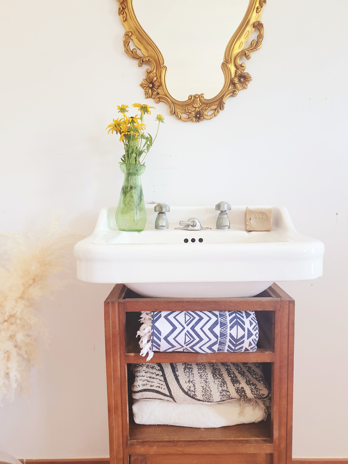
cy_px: 232
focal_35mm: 26
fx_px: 349
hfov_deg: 53.1
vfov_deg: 67.3
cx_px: 174
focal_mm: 4.3
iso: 200
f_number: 1.5
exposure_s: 1/50
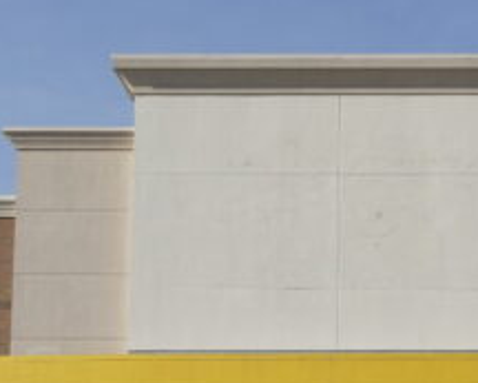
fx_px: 1557
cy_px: 308
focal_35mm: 110
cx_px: 418
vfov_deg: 13.9
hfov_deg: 17.2
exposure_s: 1/400
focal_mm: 22
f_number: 7.1
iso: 100
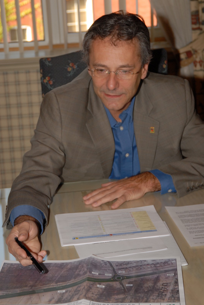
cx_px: 102
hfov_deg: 15.6
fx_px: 746
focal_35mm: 88
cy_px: 151
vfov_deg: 23.1
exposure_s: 1/200
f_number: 6.3
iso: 400
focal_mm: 58
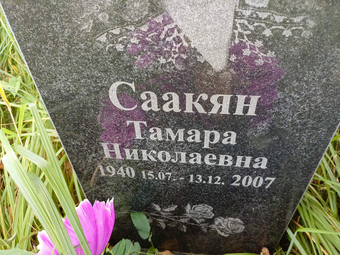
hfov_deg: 69.4
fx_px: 246
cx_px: 170
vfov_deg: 54.9
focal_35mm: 25
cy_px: 128
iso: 281
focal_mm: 4.76
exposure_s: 1/100
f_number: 1.69
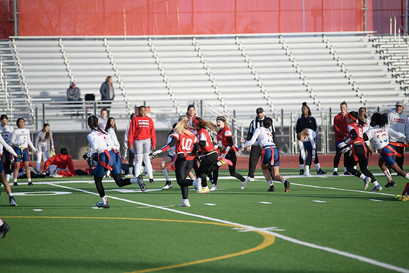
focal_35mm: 200
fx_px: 2273
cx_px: 204
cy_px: 136
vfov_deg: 6.9
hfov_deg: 10.3
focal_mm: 200
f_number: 2.8
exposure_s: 1/4000
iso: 640
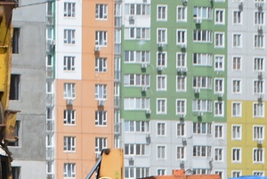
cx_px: -227
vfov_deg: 3.7
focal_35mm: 370
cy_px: 233
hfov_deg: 5.5
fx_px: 2748
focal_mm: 62
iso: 125
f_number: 8
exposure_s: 1/250
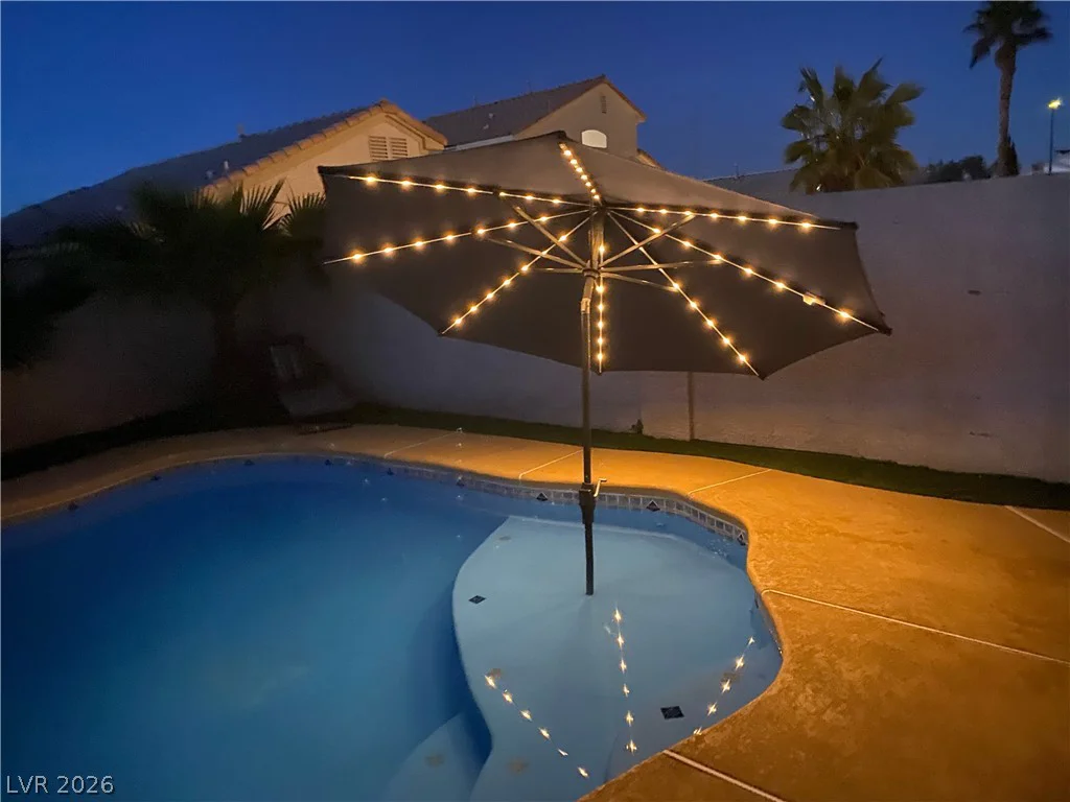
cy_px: 401
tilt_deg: -10.5
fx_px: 804
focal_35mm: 26
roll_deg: +1.9
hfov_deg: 67.3
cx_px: 535
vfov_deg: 53.1
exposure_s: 1/15
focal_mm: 4.25
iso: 1600
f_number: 1.8
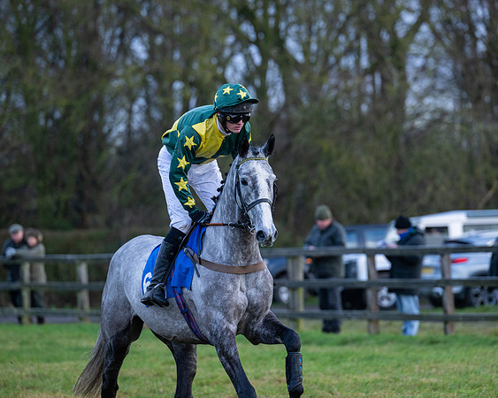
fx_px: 3319
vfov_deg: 6.9
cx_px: 258
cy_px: 199
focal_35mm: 225
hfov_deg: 8.6
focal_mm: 200
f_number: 4
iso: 800
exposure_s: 1/500
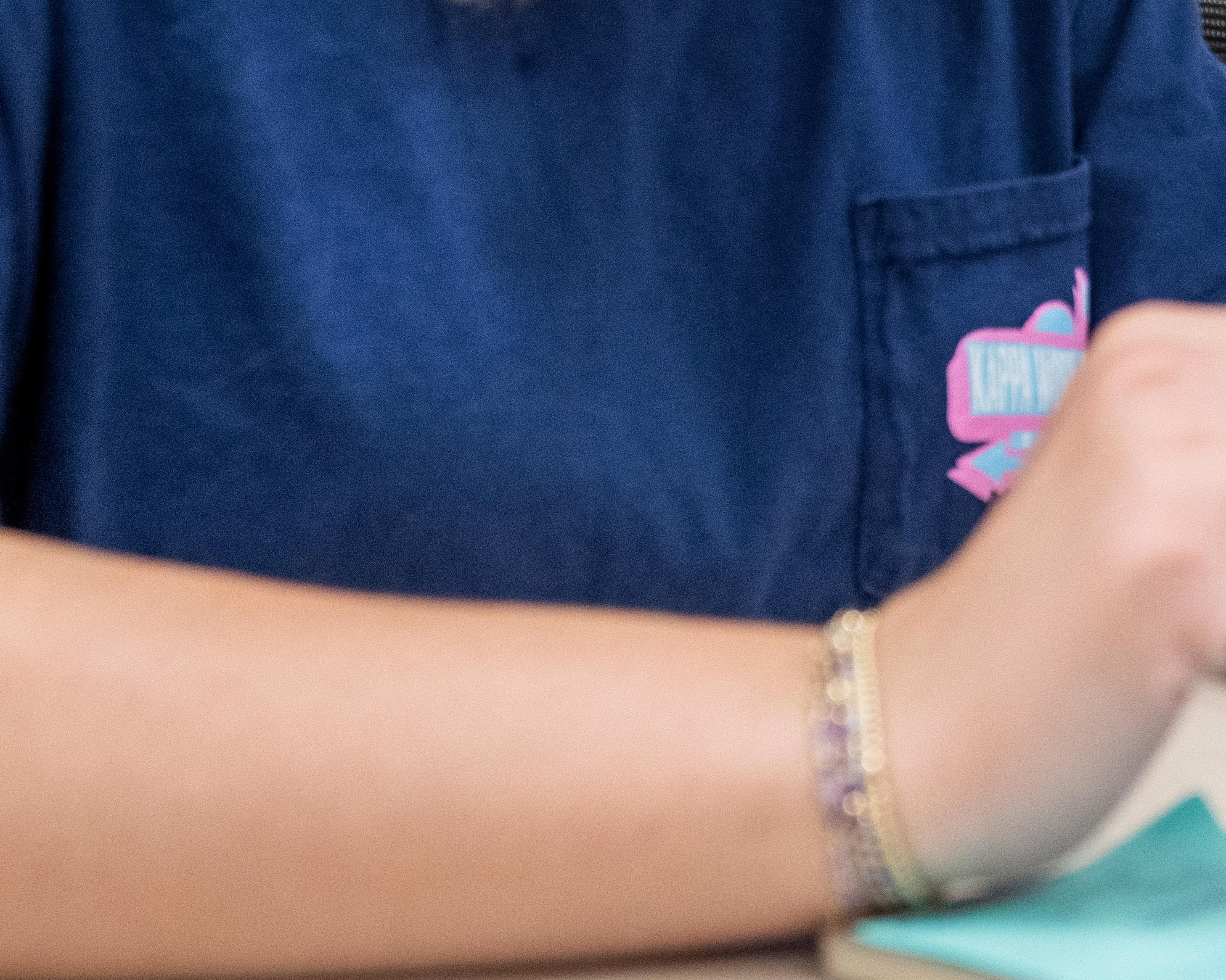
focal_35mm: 89
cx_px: 1596
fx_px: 3229
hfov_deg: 19.8
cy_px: 29
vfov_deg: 16.9
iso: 2500
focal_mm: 32
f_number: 4.5
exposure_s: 1/160
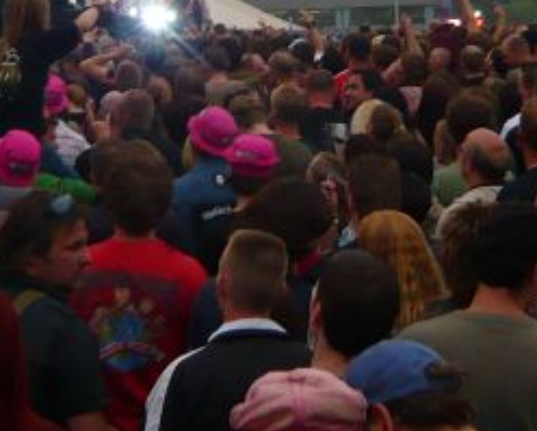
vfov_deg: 16.6
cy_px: -117
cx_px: 338
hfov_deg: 21.7
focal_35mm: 88
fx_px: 1400
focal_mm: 4.6
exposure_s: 1/60
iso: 100
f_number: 2.8
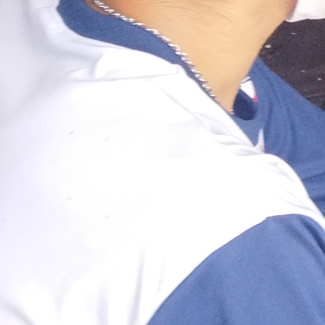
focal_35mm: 188
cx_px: 748
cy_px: -45
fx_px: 1997
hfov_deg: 8.6
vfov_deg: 9.2
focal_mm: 4.71
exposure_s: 1/100
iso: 118
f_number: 1.79
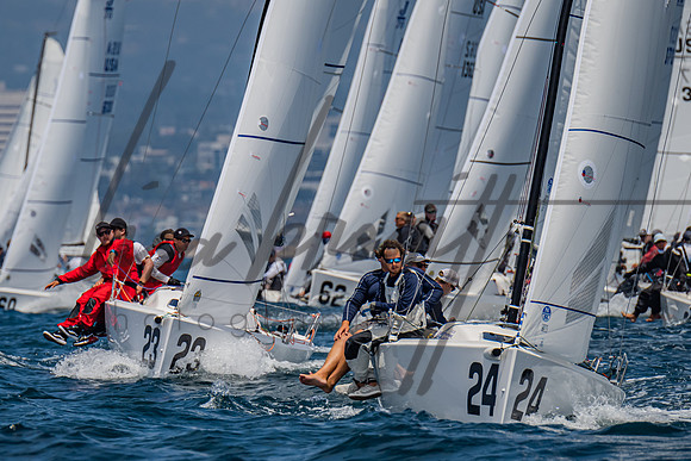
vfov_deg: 2.3
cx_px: 253
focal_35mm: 601
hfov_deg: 3.4
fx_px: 11541
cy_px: 300
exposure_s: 1/2500
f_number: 6.3
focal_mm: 390
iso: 400
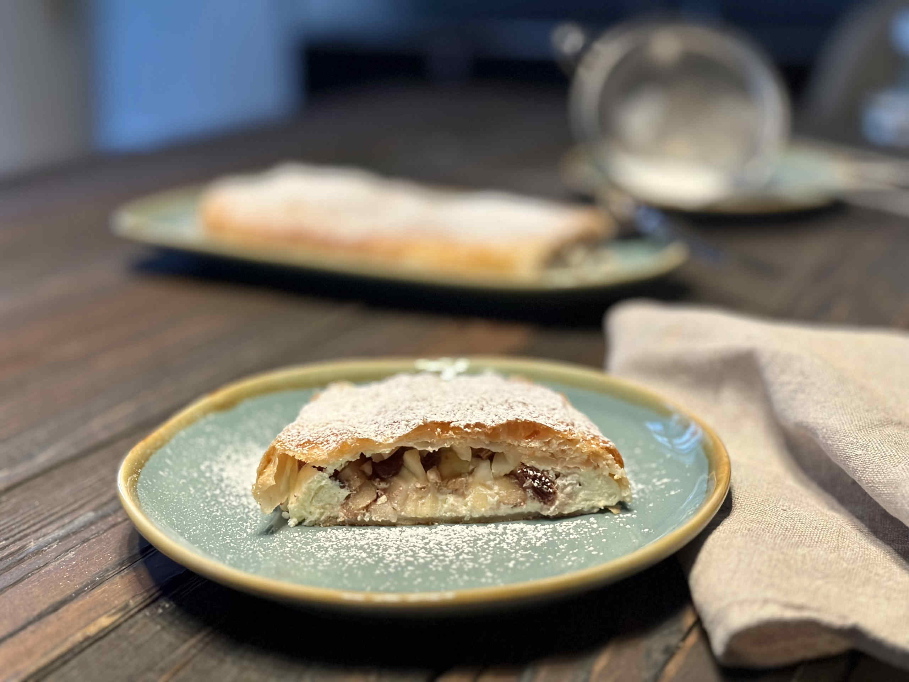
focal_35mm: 48
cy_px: 341
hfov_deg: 39.7
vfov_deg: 30.3
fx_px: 1260
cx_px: 454
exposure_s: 1/50
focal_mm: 6.86
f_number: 1.78
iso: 320
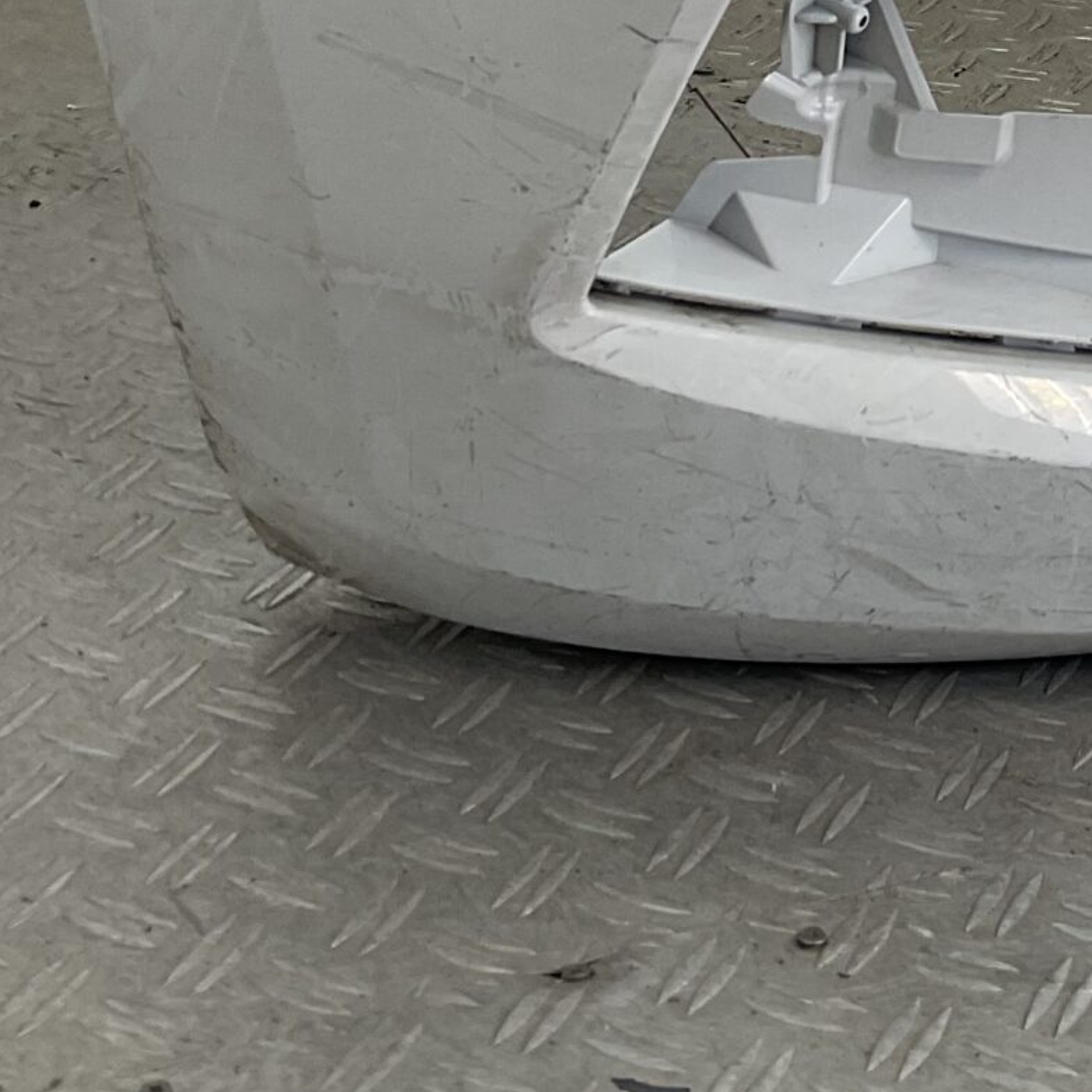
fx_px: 2998
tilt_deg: -18.9
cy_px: -147
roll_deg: -3.4
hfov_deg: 19.7
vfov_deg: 19.6
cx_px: 1229
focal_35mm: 84
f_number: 1.8
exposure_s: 1/294
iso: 16
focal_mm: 3
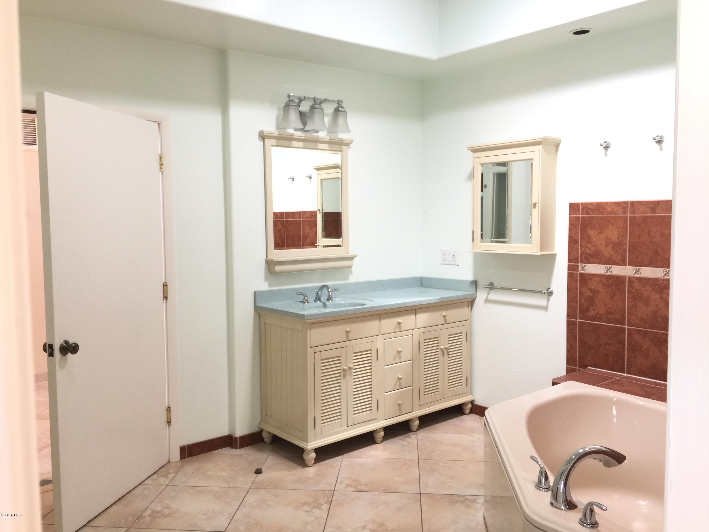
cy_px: 266
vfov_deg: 48.2
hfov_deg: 61.7
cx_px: 354
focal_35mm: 29
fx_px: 594
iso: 32
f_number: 2.2
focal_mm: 4.15
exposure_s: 1/15
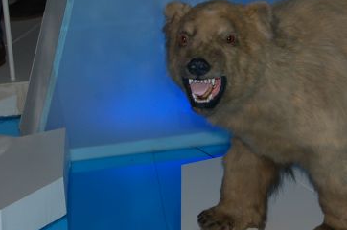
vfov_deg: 9.4
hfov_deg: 14.1
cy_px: 111
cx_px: 243
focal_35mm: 146
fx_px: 1404
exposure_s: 1/60
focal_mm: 55
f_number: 5.6
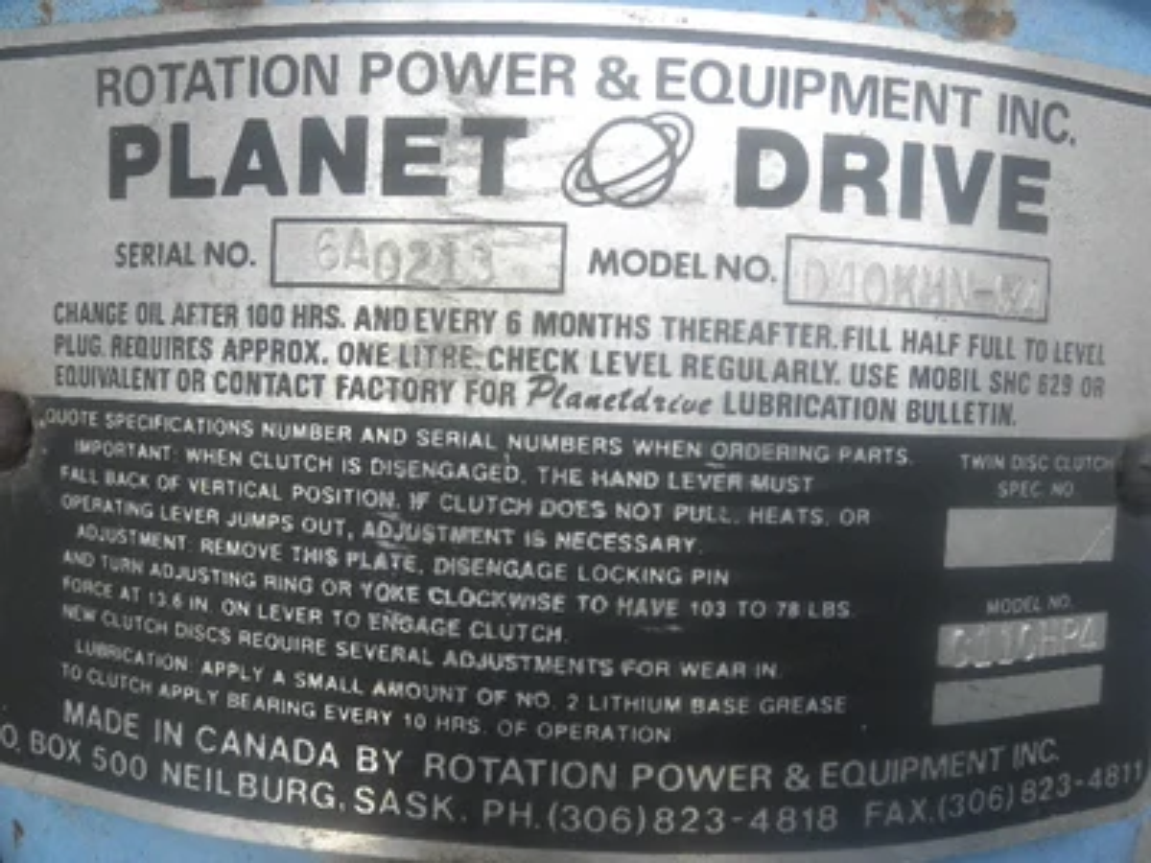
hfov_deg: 63.4
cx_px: 576
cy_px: 432
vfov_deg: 49.7
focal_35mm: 28
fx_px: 931
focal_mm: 5
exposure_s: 1/80
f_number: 3
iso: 64
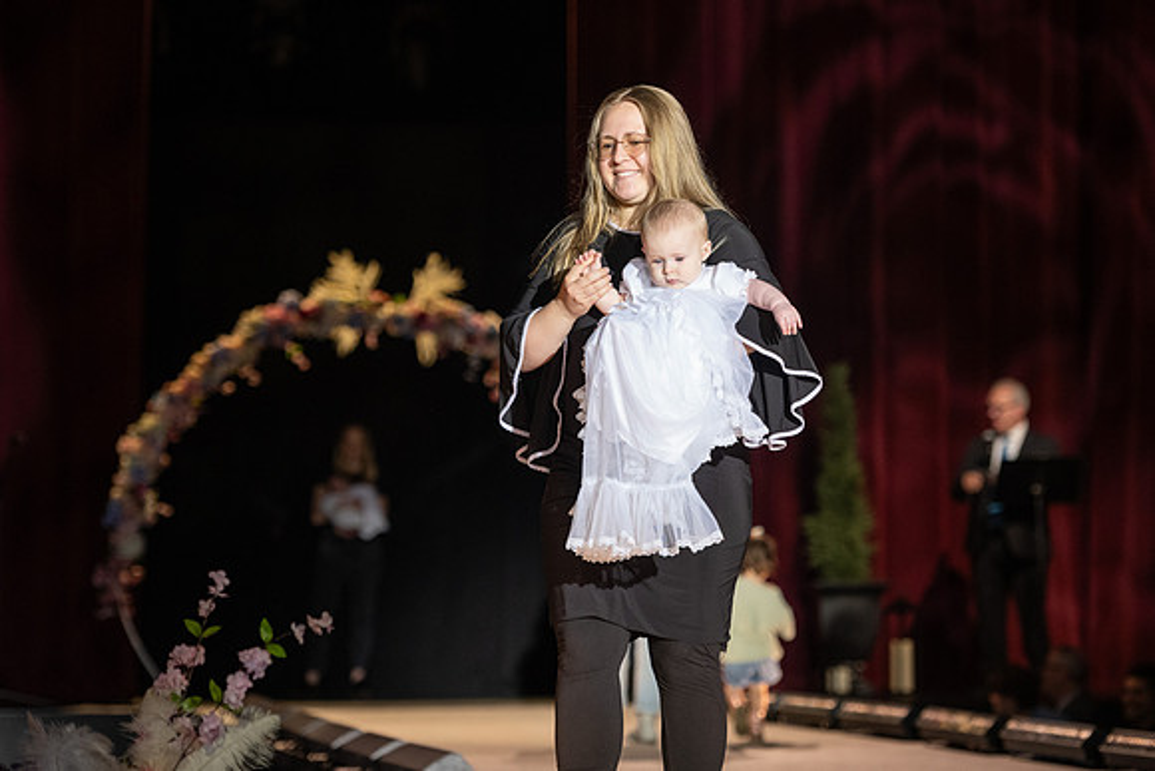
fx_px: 4117
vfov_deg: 10.7
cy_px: 420
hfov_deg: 16.0
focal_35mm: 128
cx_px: 632
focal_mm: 112
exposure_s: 1/800
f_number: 2.8
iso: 1000
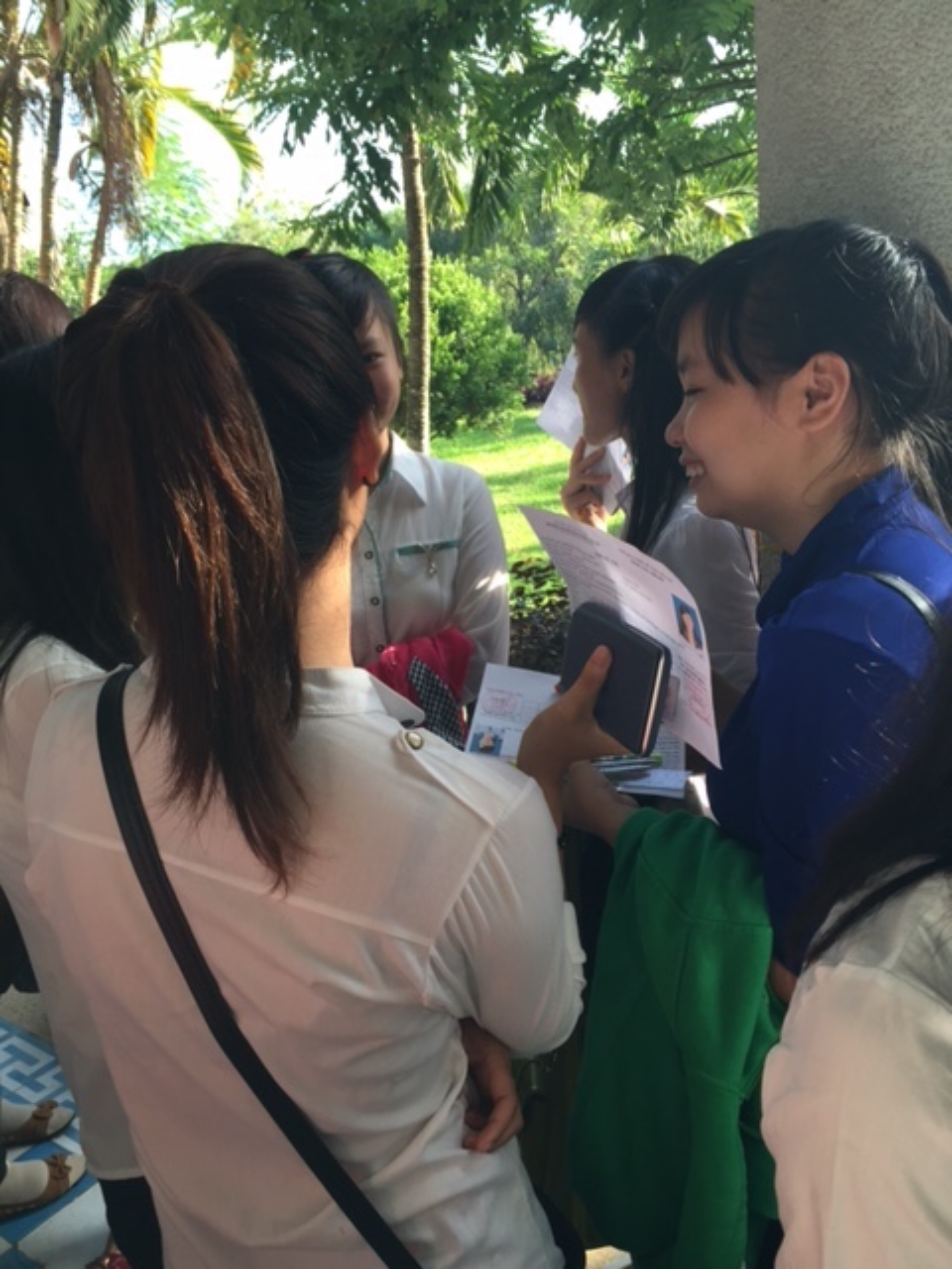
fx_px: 1063
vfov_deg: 61.7
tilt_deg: -15.3
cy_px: 634
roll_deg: +4.4
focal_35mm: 29
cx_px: 476
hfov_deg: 48.2
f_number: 2.2
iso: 32
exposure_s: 1/152
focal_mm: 4.15
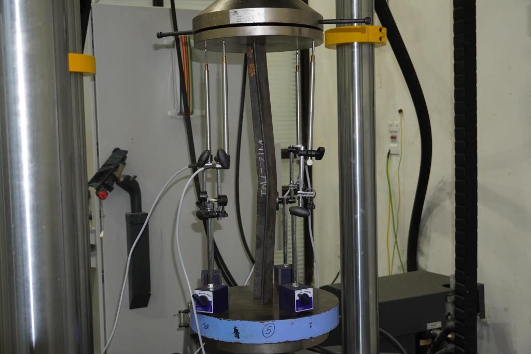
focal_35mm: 46
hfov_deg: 42.3
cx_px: 266
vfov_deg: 29.0
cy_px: 177
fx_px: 686
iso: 1250
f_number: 4.5
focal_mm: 31
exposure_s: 1/160
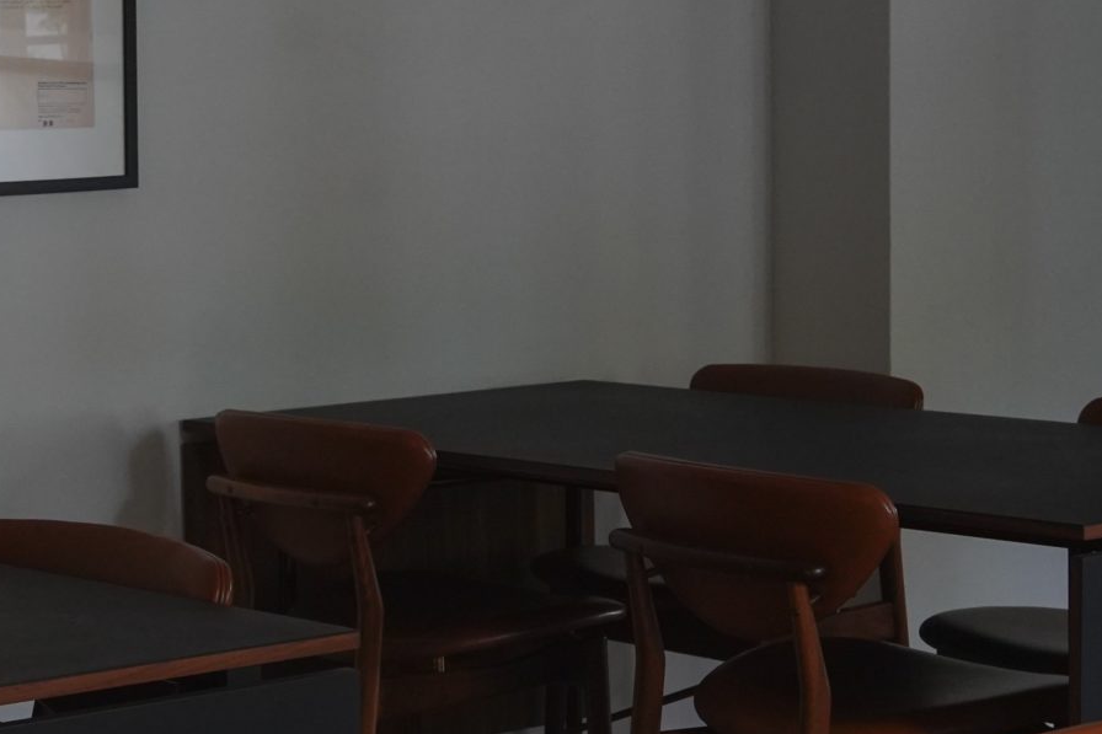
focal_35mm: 100
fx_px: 3060
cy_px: 378
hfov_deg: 20.2
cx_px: 205
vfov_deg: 13.7
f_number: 6.3
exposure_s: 1/50
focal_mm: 35
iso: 2500
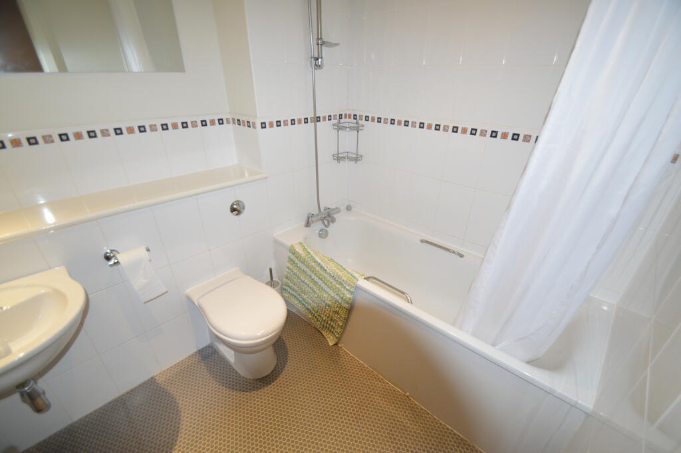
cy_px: 226
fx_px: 284
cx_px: 340
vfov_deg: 77.2
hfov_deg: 100.4
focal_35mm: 15
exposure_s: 1/60
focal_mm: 10
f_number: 3.5
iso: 450
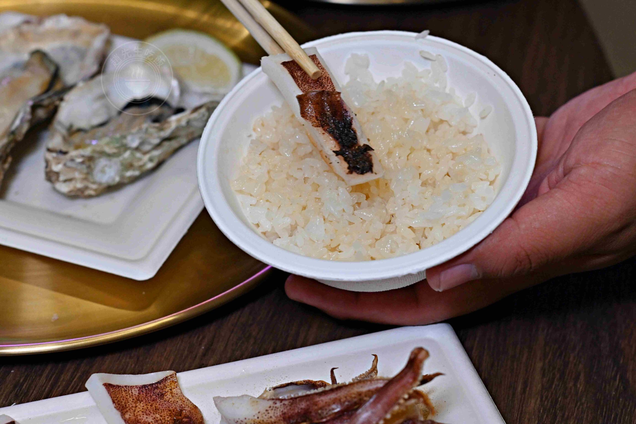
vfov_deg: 18.2
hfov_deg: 27.0
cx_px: 318
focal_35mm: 75
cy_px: 212
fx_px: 1325
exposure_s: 1/100
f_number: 4.5
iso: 1100
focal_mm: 50
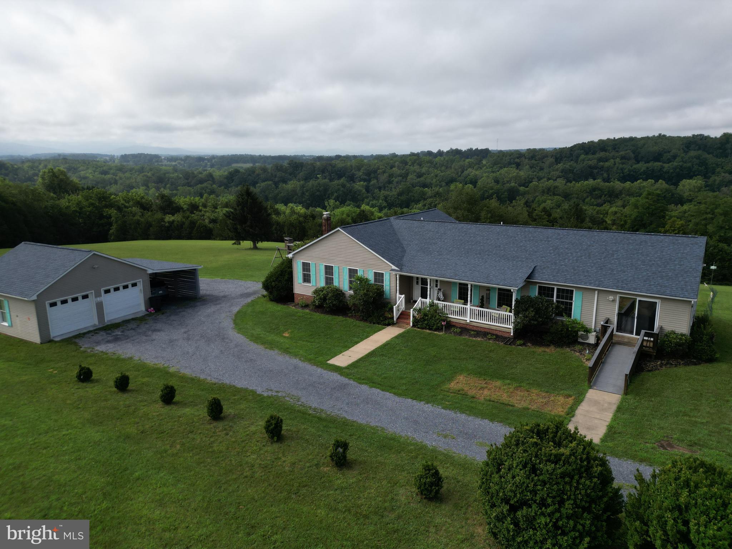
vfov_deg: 56.8
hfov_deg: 71.6
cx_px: 366
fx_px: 508
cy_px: 274
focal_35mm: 24
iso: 110
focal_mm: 6.72
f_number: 1.7
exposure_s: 1/3000
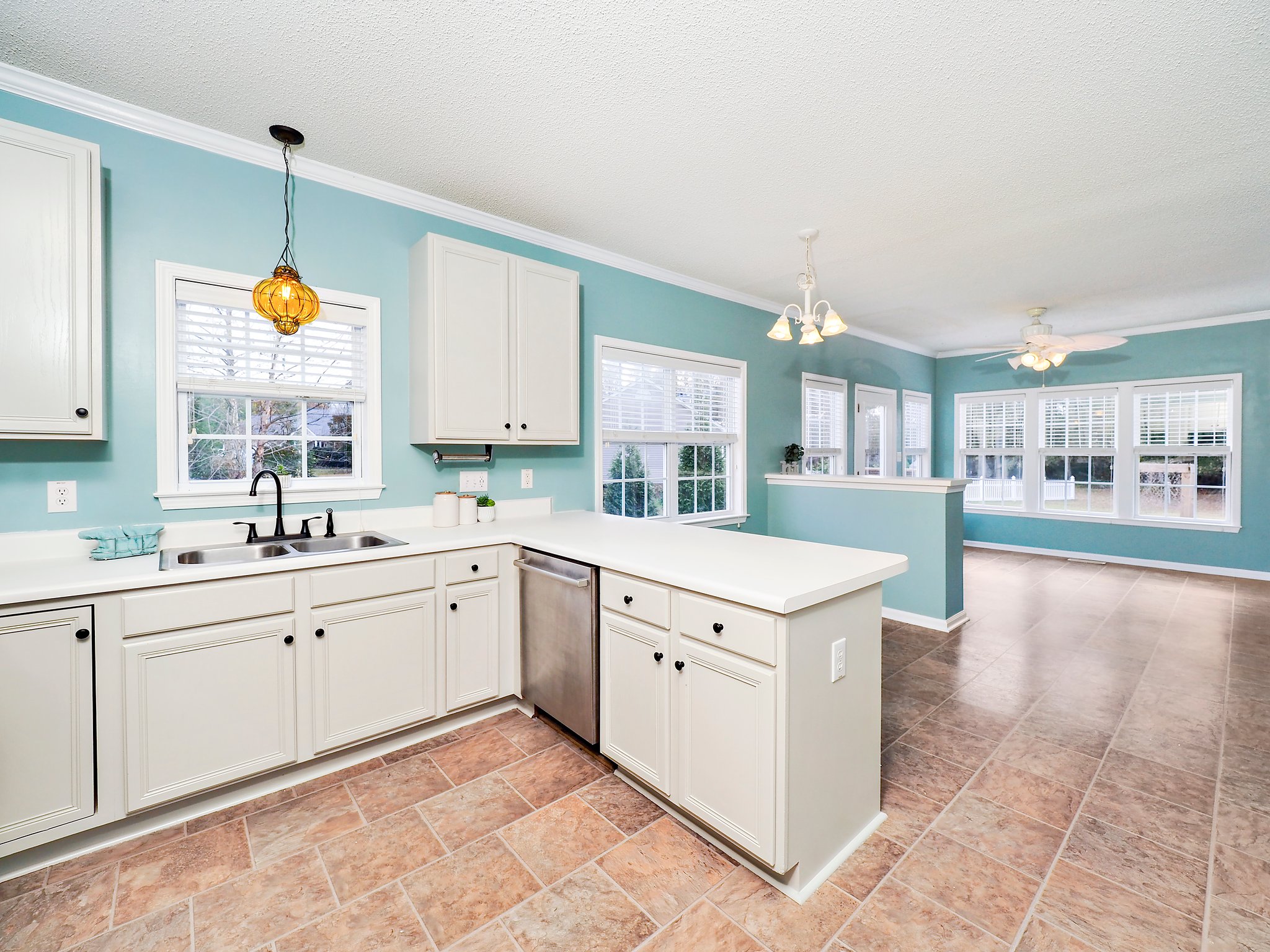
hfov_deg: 102.1
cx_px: 635
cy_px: 476
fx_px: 514
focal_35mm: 14
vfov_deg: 85.7
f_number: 5
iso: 100
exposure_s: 1/160
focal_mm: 7
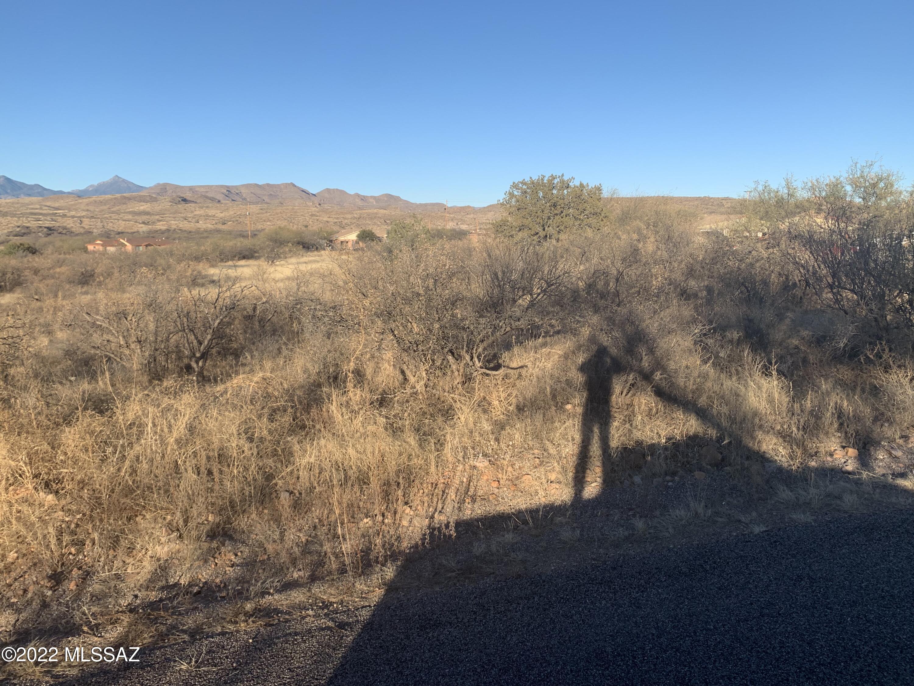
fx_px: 687
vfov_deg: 53.1
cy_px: 343
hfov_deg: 67.3
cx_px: 457
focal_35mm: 26
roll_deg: +0.5
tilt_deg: -7.1
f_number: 1.8
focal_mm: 4.25
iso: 25
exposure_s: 1/1350
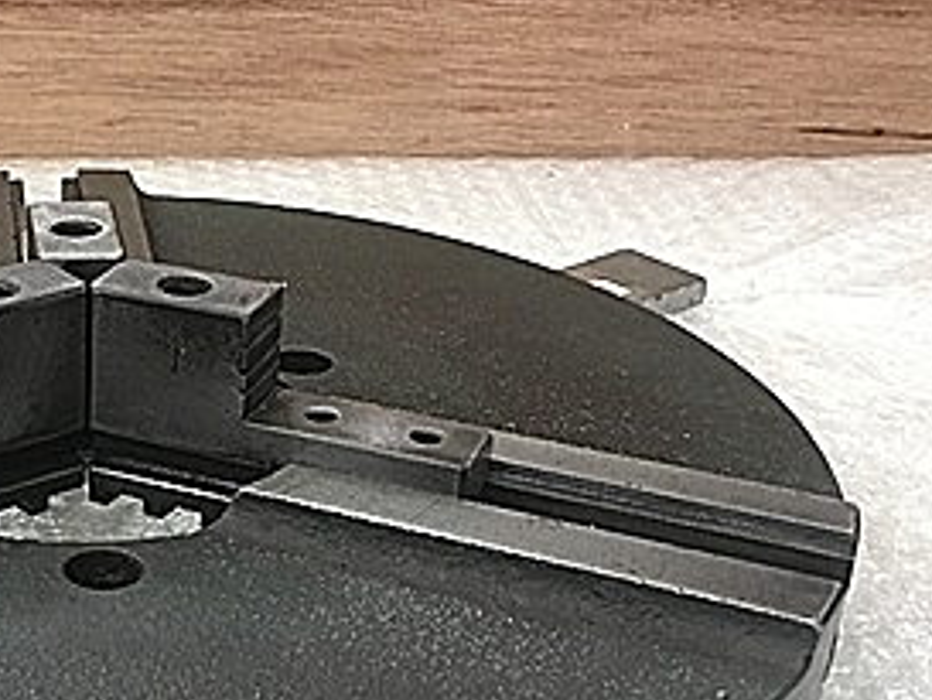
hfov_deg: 27.0
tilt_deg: -28.1
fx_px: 1832
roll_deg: +0.3
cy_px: 488
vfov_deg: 21.5
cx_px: 3
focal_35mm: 68
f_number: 2.2
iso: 100
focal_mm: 4.15
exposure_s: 1/30
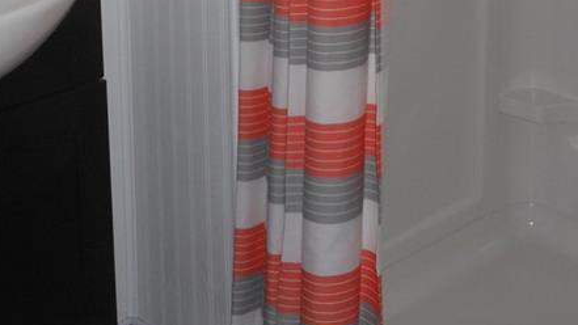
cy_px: -138
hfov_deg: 28.6
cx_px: 263
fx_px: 1134
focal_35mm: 74
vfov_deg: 15.3
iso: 200
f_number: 4.3
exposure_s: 1/30
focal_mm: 6.9
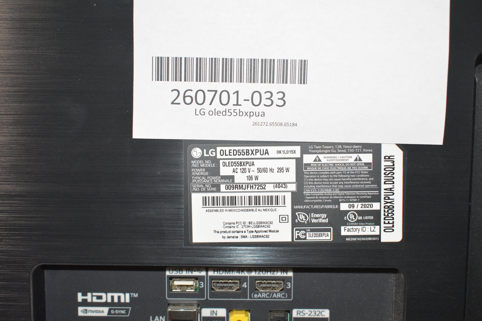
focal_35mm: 51
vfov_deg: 26.5
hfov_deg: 38.9
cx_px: 241
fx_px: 683
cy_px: 160
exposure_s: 1/20
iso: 3200
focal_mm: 34
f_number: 7.1
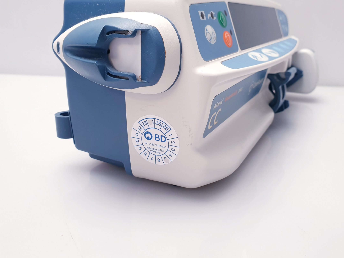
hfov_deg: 58.1
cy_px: 113
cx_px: 196
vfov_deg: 45.3
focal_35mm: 31
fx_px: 308
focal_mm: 4.3
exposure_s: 1/50
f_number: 2.4
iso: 80
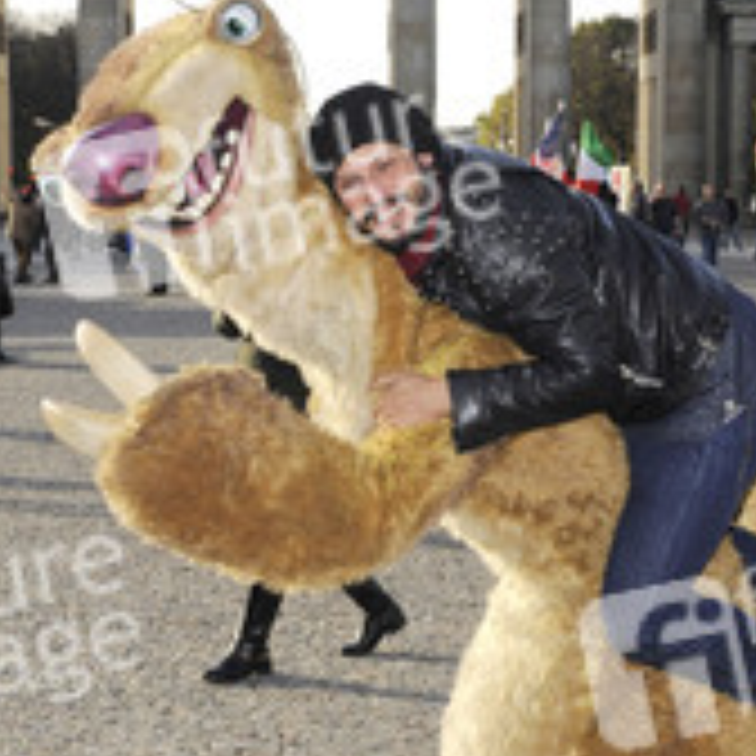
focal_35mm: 97
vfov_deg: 17.9
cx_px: 403
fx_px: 2397
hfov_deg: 17.9
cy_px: 418
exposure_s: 1/320
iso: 500
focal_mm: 48
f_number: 11
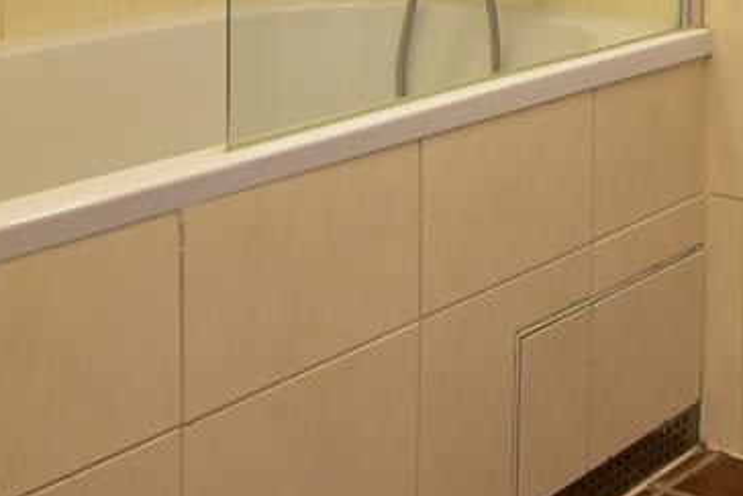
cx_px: 892
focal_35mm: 66
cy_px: -186
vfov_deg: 18.8
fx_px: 1363
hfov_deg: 27.0
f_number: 4.5
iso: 100
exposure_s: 1/5
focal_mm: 10
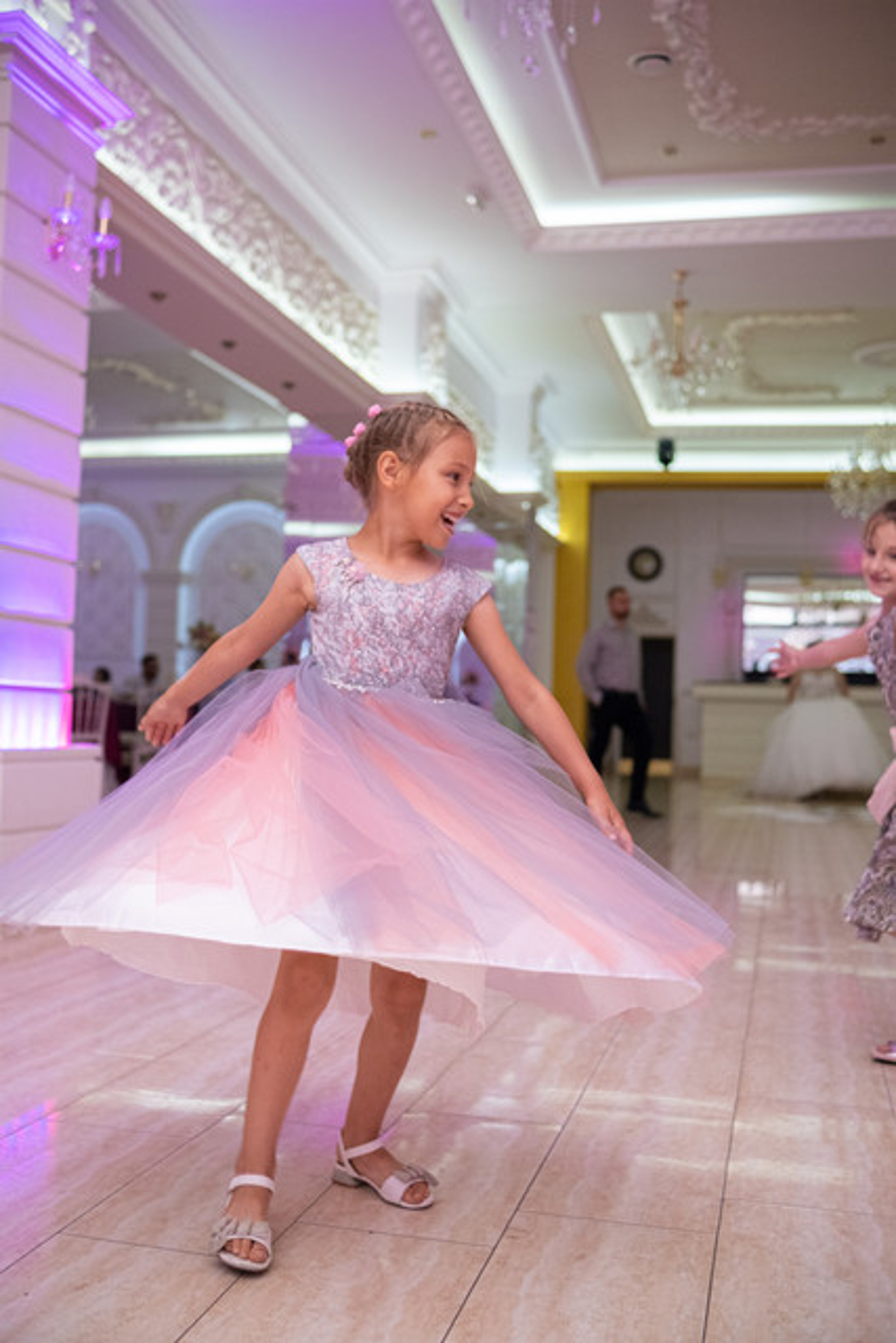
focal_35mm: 35
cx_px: 448
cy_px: 672
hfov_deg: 37.9
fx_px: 1306
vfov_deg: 54.4
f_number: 2
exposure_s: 1/125
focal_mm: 23
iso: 800
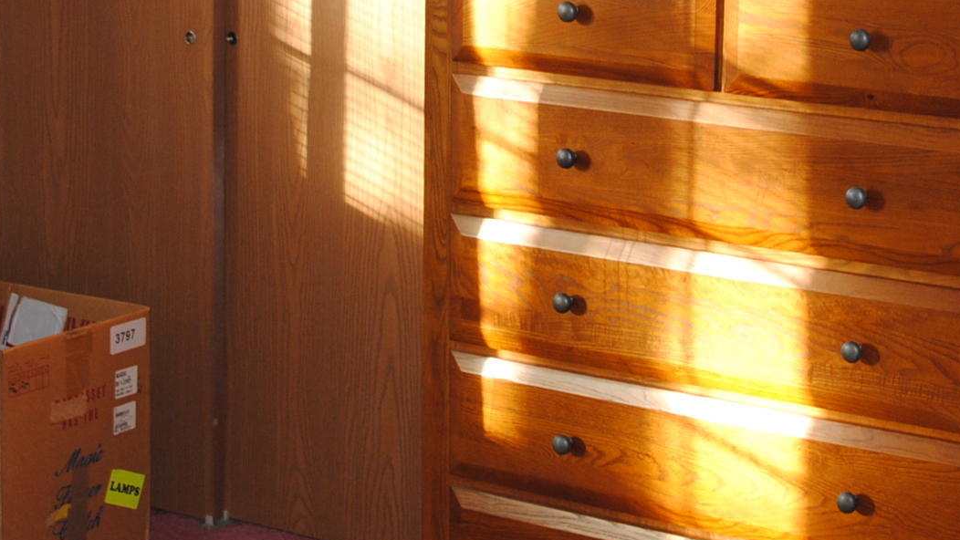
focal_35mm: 104
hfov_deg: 20.5
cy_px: -63
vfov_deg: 11.5
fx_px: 2648
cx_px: 541
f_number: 2.8
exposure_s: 1/60
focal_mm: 24
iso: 200
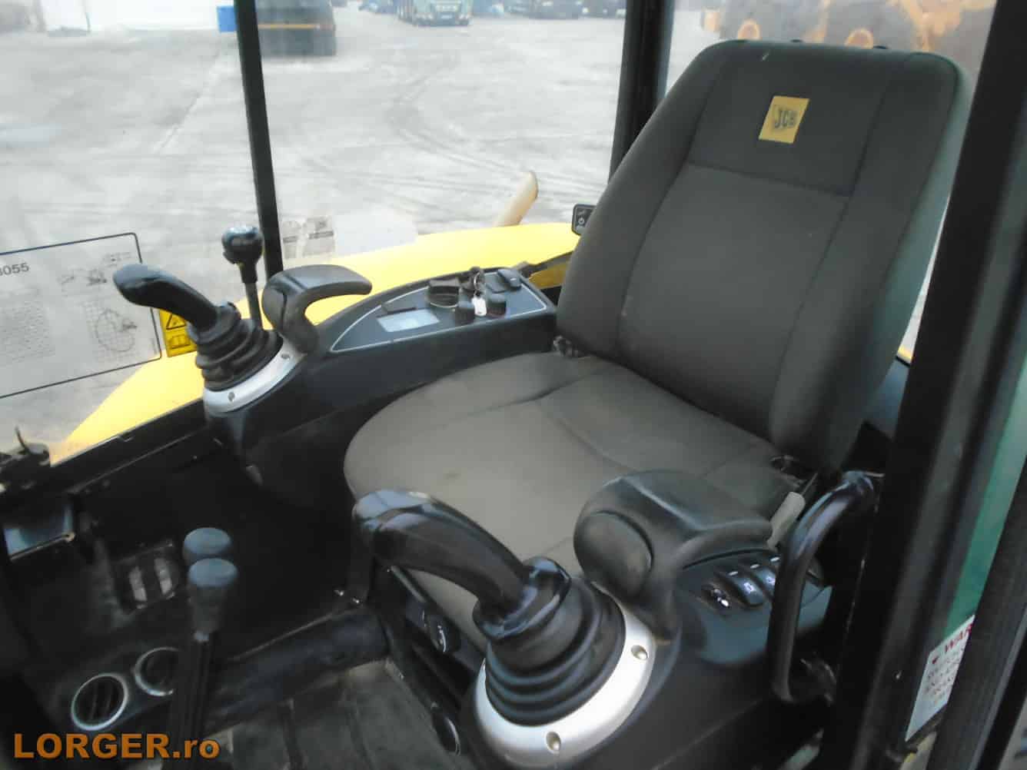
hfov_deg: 67.3
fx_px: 771
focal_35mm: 26
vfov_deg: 53.1
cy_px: 385
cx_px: 514
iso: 640
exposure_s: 1/125
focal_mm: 4.6
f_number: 3.2
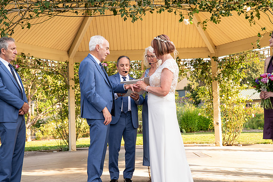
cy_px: 91
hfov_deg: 32.4
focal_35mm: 62
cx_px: 136
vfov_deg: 21.9
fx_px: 470
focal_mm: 62
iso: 640
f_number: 5.6
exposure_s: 1/400
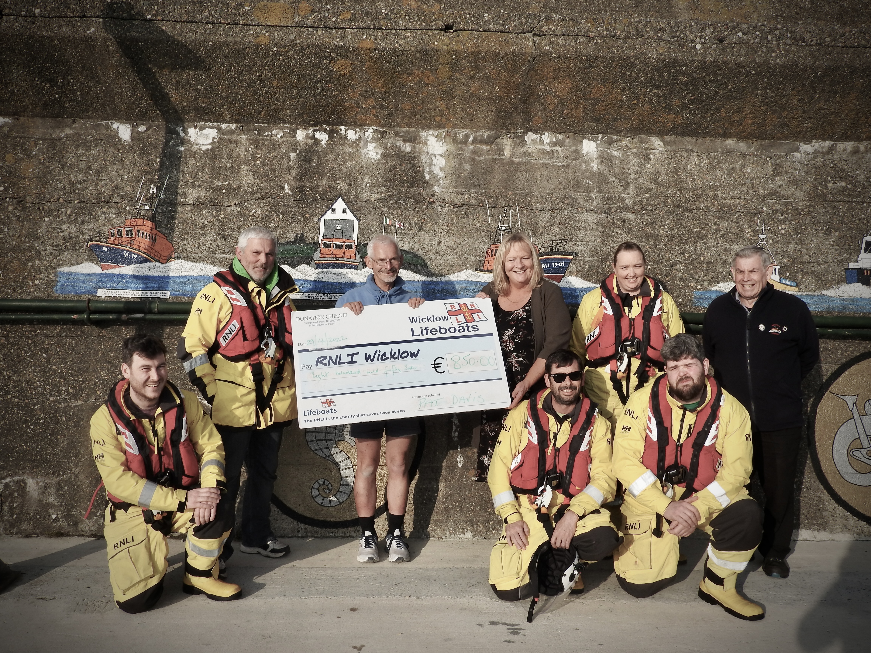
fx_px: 830
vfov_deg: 42.9
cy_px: 326
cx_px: 436
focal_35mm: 33
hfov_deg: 55.4
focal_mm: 5.9
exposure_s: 1/2000
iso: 100
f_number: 3.6
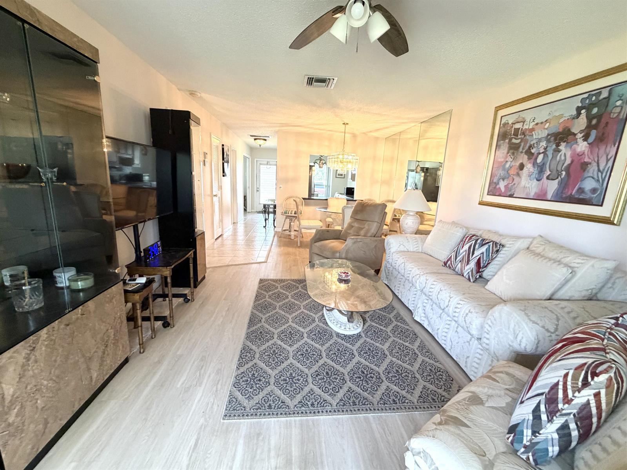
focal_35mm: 14
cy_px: 235
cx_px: 314
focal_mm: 2.22
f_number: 2.2
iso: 400
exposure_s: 1/60
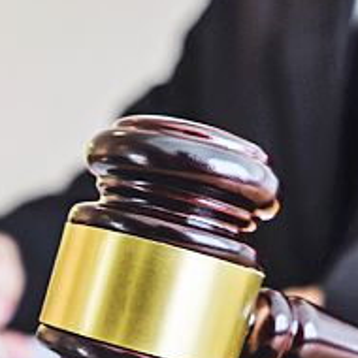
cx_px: -4
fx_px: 1123
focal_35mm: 96
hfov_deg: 17.7
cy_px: 336
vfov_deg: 17.8
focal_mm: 22.3
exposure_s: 1/100
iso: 400
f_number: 3.6
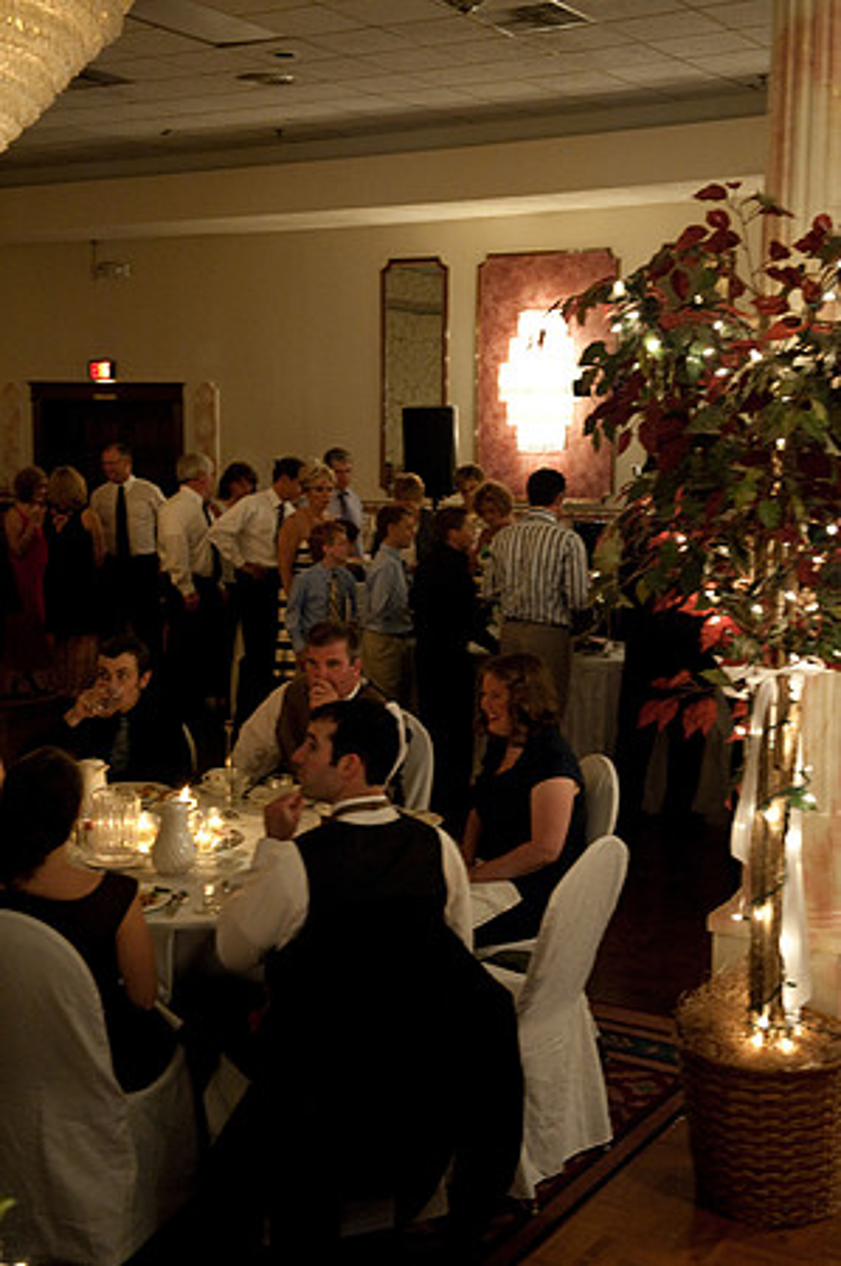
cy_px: 633
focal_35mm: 48
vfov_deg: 41.2
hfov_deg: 28.0
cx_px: 420
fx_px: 1686
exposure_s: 1/40
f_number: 4
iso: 3200
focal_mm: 48
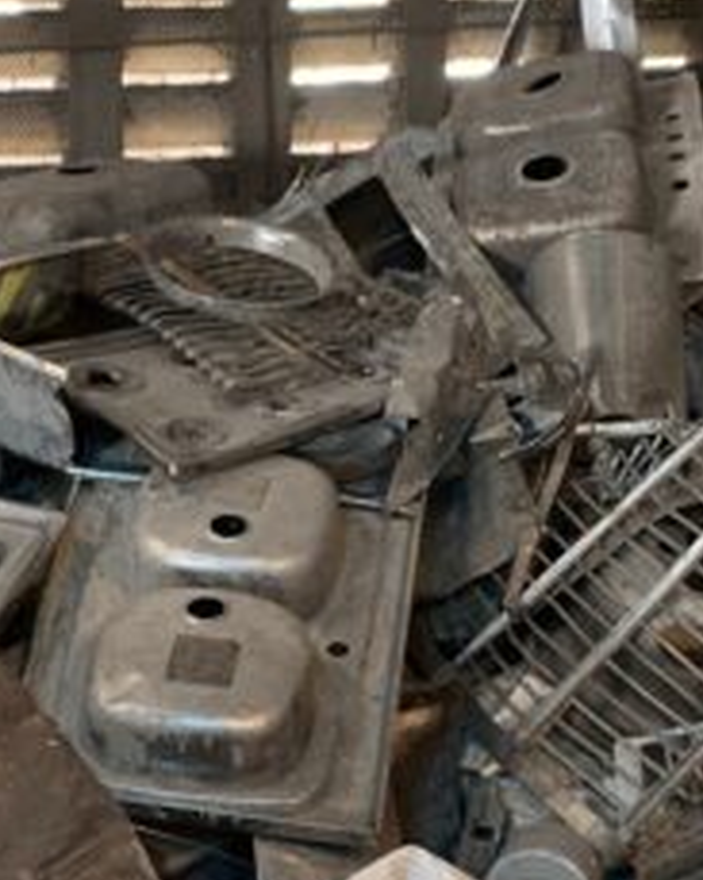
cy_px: 665
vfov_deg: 22.3
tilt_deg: -14.6
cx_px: 38
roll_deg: +1.3
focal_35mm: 85
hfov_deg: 17.7
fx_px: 2212
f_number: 1.8
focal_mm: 4.25
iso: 400
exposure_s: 1/51
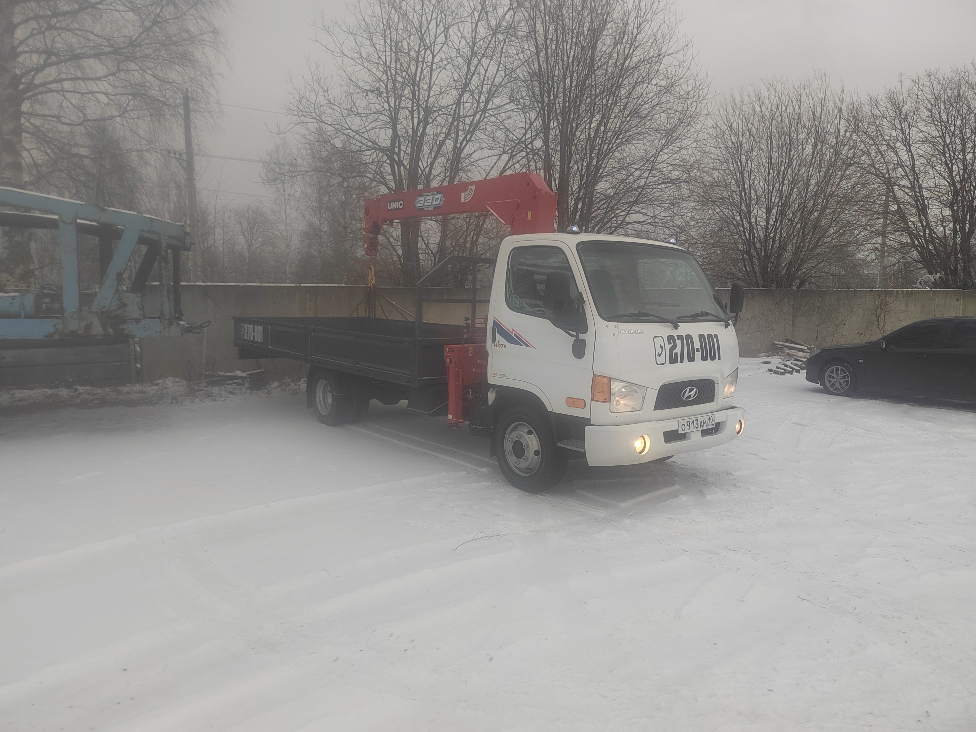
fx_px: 648
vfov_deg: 58.9
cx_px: 488
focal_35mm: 23
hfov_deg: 73.9
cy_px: 366
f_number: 1.9
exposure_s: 1/623
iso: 600
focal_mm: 5.52
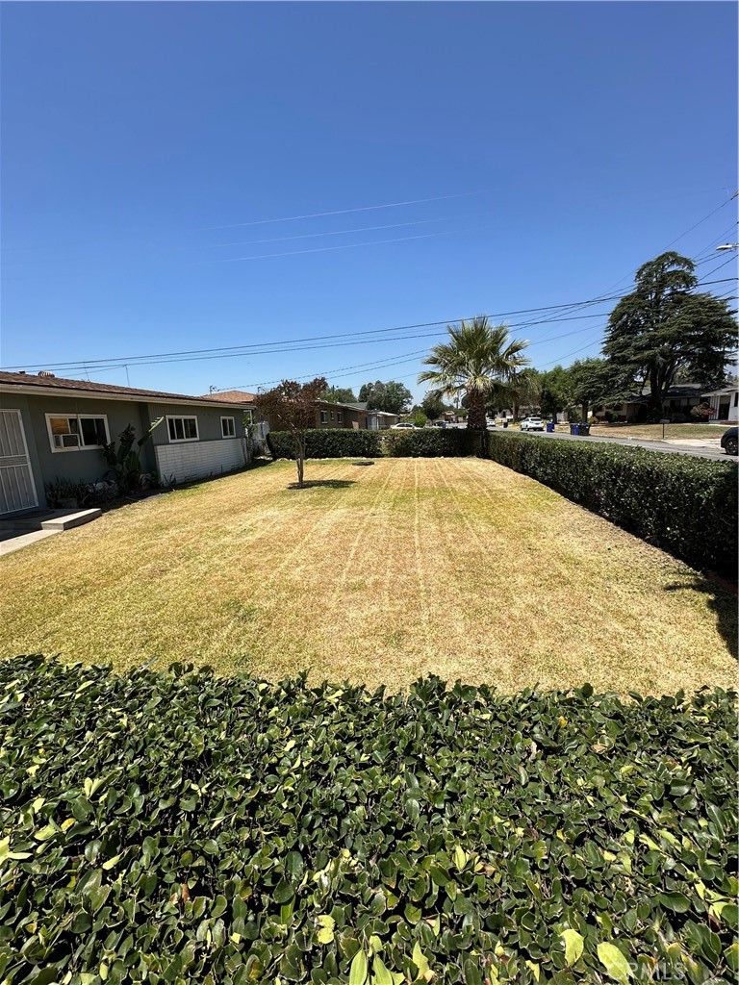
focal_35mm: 14
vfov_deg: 102.1
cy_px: 492
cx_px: 370
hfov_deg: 85.7
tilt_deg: -9.5
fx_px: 399
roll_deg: +3.1
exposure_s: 1/2398
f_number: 2.2
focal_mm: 2.22
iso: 40
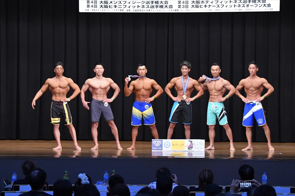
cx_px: 148
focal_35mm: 123
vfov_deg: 11.1
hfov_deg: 16.7
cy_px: 98
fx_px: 1007
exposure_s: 1/400
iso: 8000
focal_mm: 82
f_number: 5.6
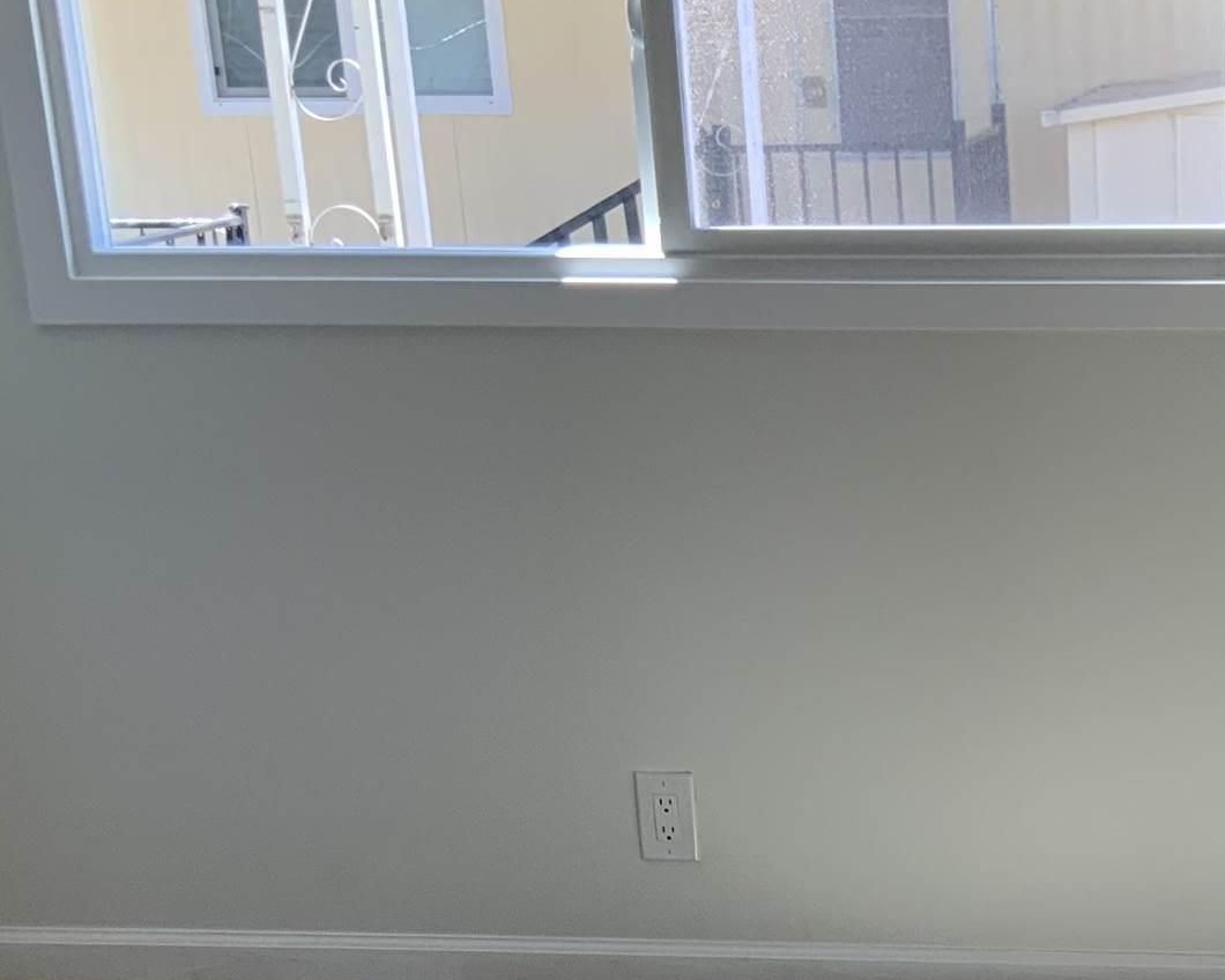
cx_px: 1211
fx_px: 2973
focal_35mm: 82
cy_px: 1104
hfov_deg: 22.4
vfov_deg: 18.0
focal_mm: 3
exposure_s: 1/120
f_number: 1.8
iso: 32
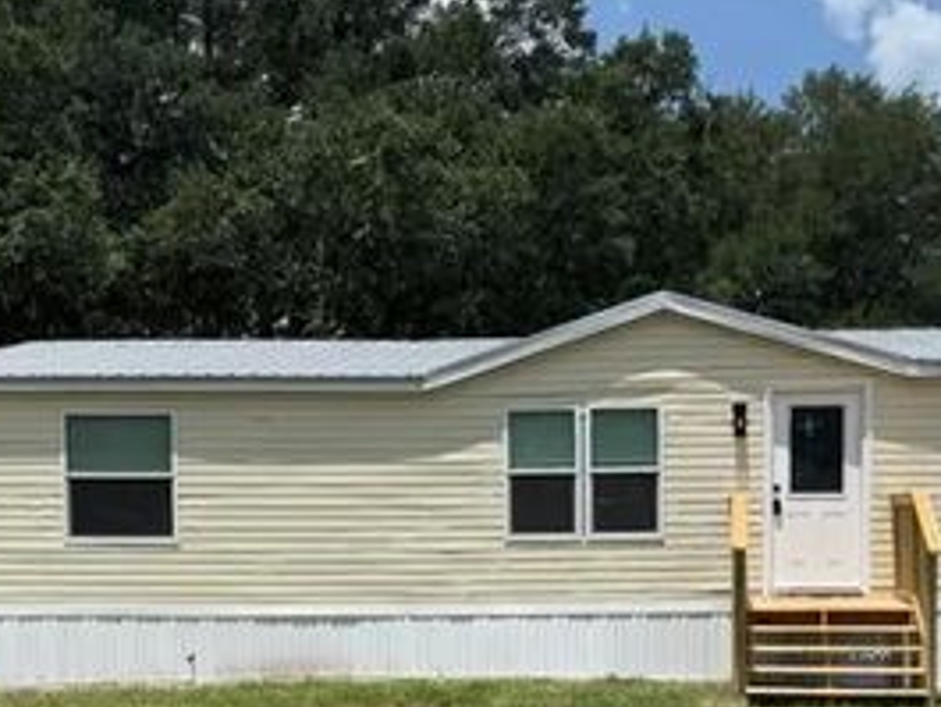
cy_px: 608
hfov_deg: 33.1
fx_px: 1577
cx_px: 575
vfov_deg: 24.7
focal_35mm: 58
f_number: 1.78
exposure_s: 1/6711
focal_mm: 6.76
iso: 80
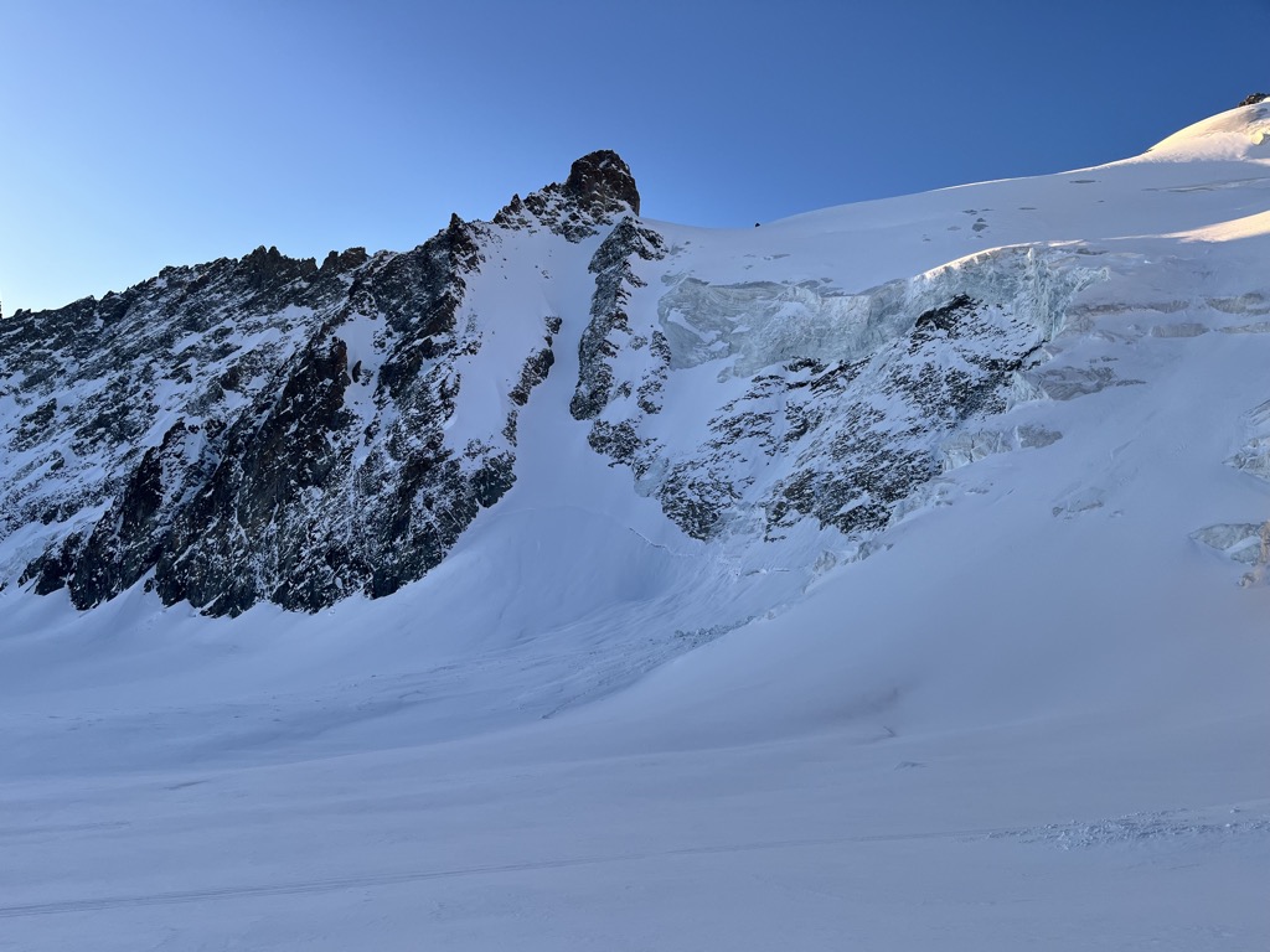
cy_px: 476
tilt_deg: +5.0
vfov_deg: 53.1
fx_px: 954
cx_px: 635
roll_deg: -5.9
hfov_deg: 67.3
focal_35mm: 26
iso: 50
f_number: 1.6
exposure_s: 1/653
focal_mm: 5.1
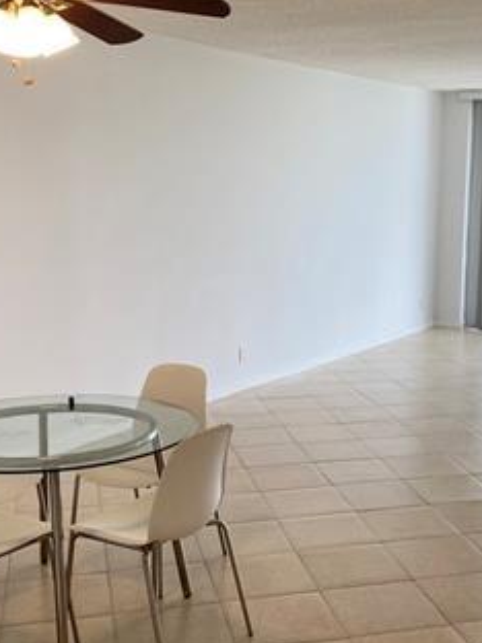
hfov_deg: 28.8
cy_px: 348
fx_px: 928
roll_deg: -0.9
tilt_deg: -10.2
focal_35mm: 50
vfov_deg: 38.2
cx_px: 336
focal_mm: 4.25
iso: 40
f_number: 1.8
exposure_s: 1/120
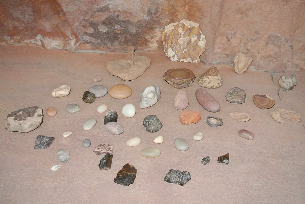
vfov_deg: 37.0
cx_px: 152
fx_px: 305
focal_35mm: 36
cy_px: 102
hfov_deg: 53.1
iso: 1400
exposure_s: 1/60
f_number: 4
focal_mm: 13.6
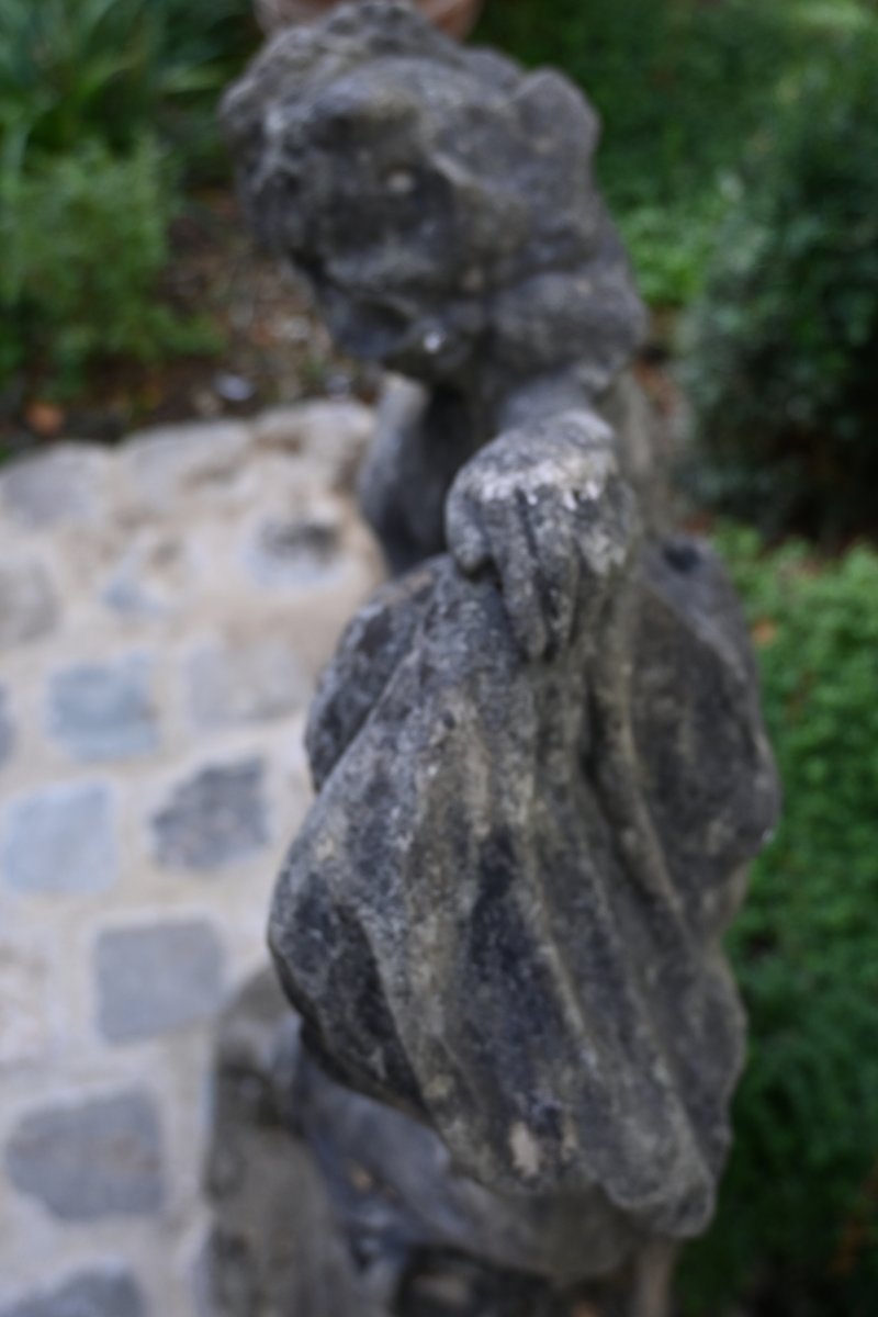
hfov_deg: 32.4
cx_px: 439
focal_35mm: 41
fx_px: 1509
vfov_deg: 47.2
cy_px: 658
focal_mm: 27.5
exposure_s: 1/250
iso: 220
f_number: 4
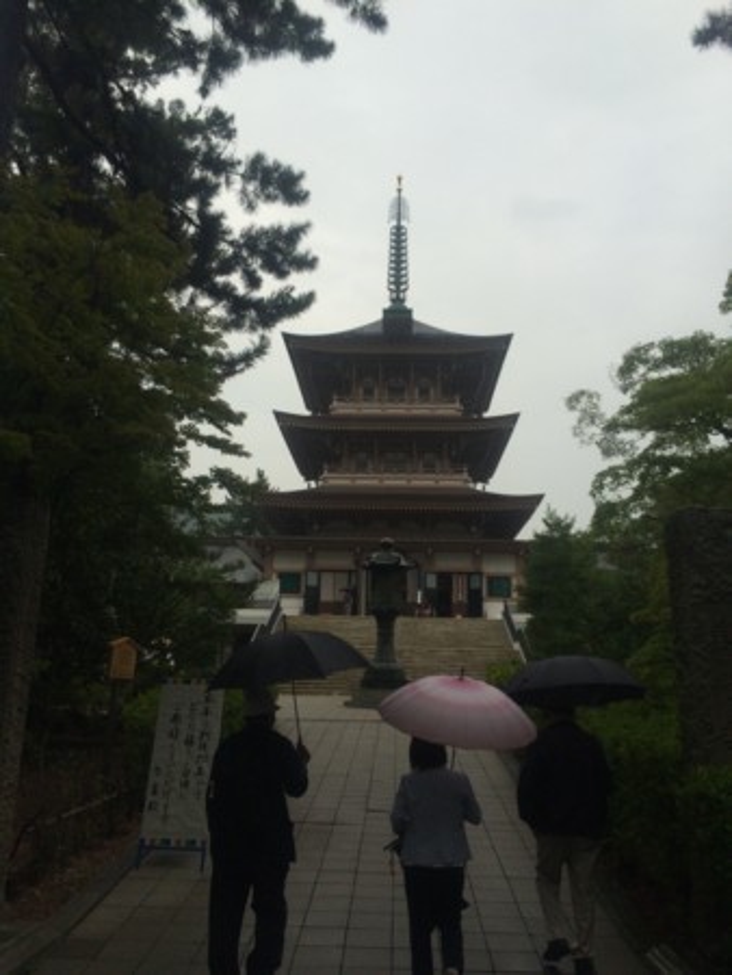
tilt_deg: +15.8
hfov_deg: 48.3
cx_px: 366
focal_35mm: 29
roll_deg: -1.1
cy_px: 488
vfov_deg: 61.6
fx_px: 817
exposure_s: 1/578
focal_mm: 4.15
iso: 32
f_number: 2.2
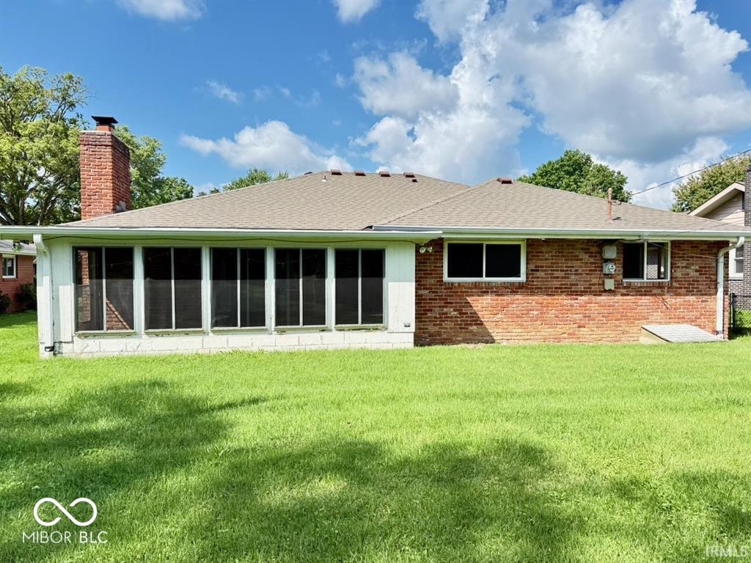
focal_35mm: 24
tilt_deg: -2.1
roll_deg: +0.2
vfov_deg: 56.8
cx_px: 376
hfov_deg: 71.6
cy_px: 282
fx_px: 521
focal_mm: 6.76
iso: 100
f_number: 1.78
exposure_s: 1/1361
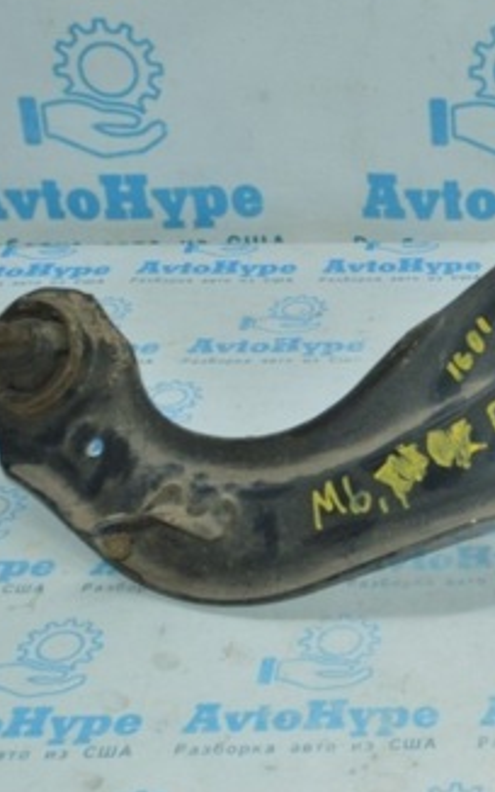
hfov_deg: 18.6
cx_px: 614
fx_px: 1423
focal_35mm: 66
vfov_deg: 30.9
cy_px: 283
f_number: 16
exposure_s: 1/40
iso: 1250
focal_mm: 22
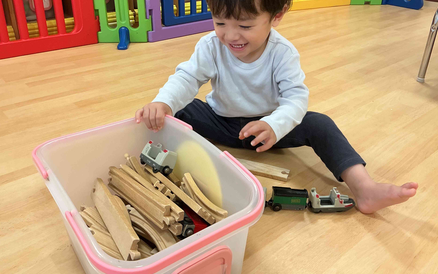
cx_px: 217
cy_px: 111
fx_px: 394
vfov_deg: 38.2
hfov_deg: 58.1
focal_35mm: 33
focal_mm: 3
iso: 64
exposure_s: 1/120
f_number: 1.8
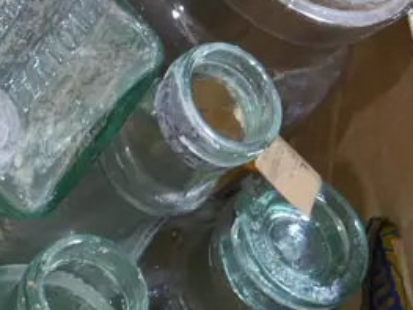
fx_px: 1860
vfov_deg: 9.5
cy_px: 242
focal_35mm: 156
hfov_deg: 12.1
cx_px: -218
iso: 640
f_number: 4.4
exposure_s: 1/60
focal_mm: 20
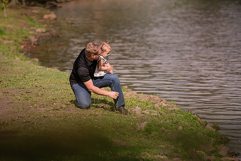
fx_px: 1339
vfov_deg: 6.9
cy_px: 80
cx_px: 120
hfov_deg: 10.3
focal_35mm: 200
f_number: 3.2
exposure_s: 1/4000
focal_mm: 200
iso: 400
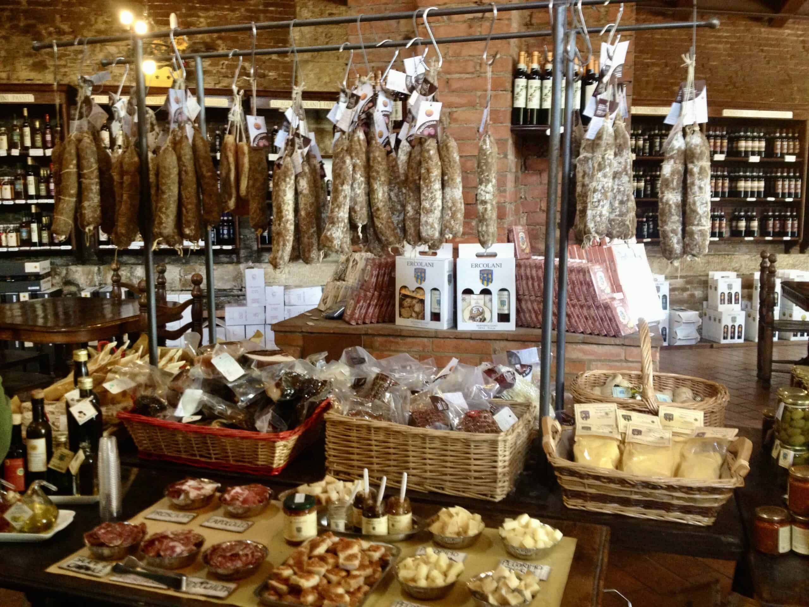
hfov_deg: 52.6
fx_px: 818
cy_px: 304
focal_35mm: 35
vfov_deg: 40.7
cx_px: 404
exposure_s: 1/20
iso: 250
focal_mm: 4.28
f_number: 2.4
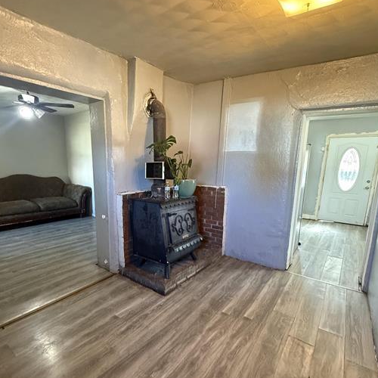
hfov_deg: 77.4
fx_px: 235
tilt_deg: -10.7
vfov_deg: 77.5
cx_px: 169
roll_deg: -0.8
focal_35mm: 19
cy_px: 207
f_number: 2.2
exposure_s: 1/60
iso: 1000
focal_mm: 2.22
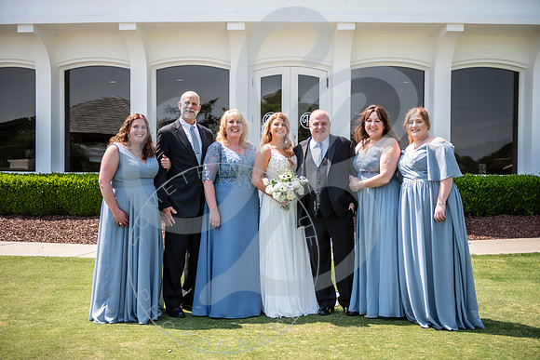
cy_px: 180
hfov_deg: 37.8
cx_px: 269
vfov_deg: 25.8
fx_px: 788
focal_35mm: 52
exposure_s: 1/800
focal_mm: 52
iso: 100
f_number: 2.8
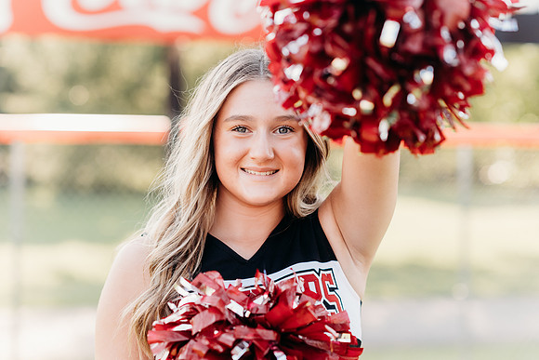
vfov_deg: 16.1
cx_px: 270
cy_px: 180
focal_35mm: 85
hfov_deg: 23.9
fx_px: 1273
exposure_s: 1/500
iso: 200
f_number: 2.8
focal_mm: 85
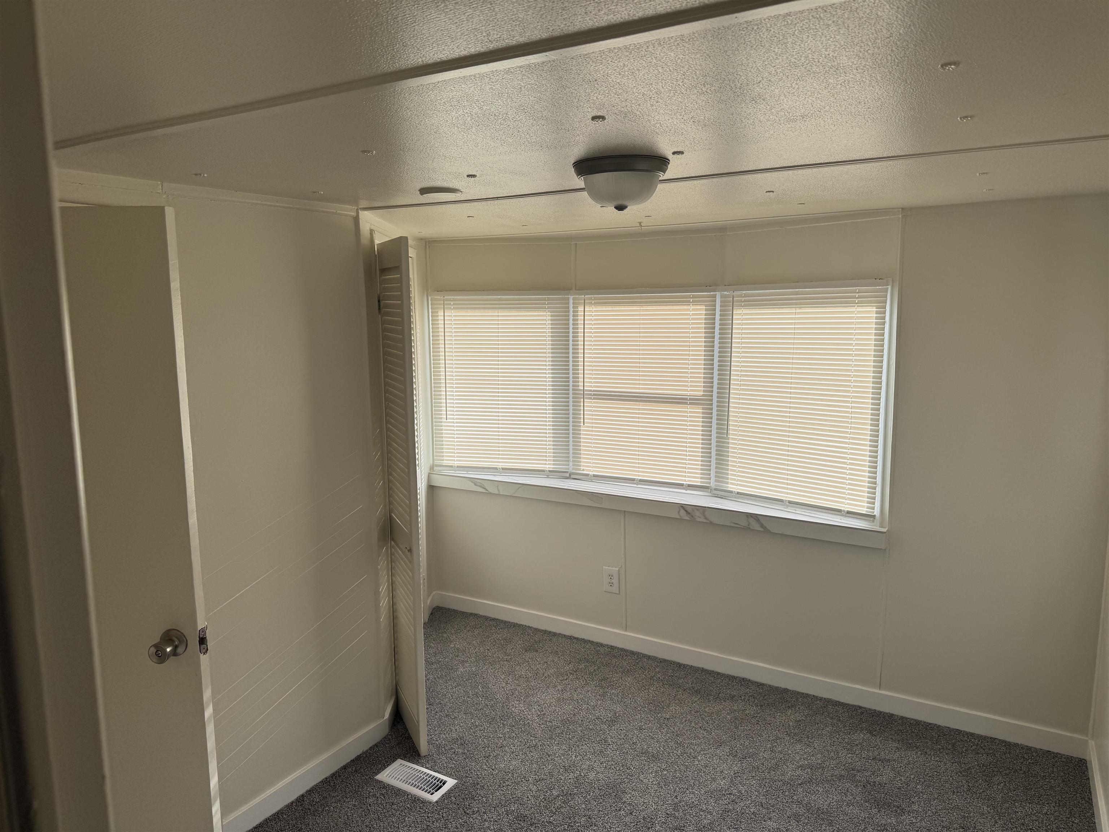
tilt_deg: -7.9
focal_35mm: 24
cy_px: 416
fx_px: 769
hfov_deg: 71.6
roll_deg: +1.1
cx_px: 554
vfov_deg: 56.8
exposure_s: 1/1250
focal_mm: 6.76
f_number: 1.78
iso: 80
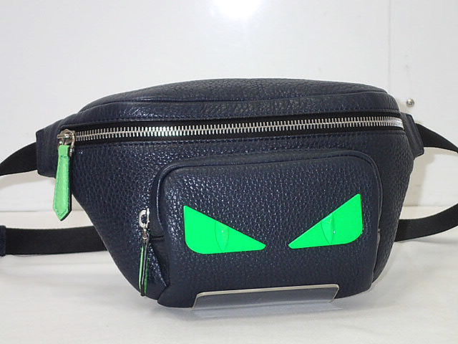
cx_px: 229
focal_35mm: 85
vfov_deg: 17.4
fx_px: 1125
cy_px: 172
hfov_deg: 23.0
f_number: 4.5
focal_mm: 15.41
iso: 320
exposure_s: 1/80
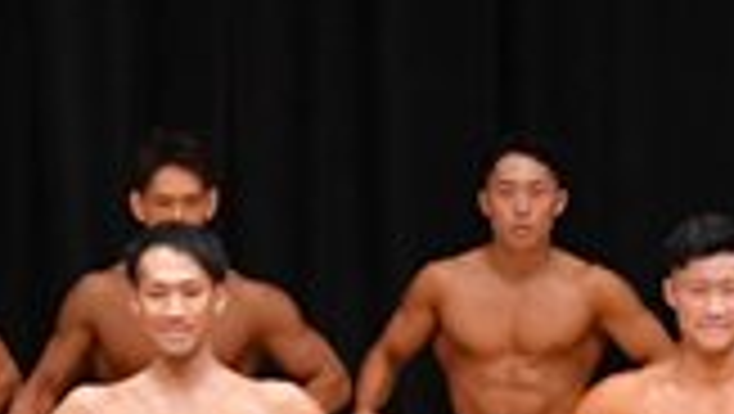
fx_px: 11356
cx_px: 155
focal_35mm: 583
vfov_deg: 2.1
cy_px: 567
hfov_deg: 3.7
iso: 4000
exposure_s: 1/400
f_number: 5.6
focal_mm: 78
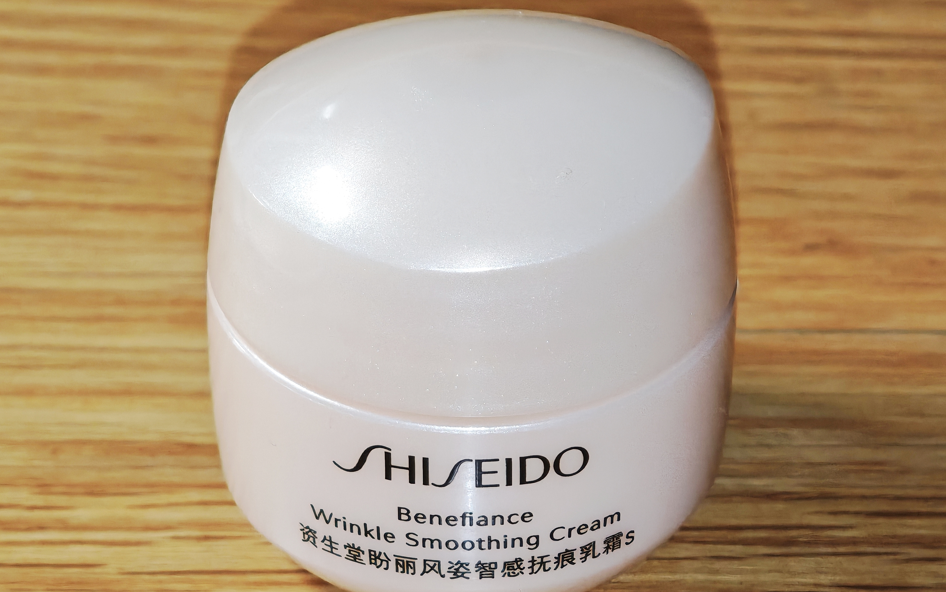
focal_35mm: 128
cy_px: 301
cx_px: 474
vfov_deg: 10.2
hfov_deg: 16.3
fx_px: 3300
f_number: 2
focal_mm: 9
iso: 400
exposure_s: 1/50
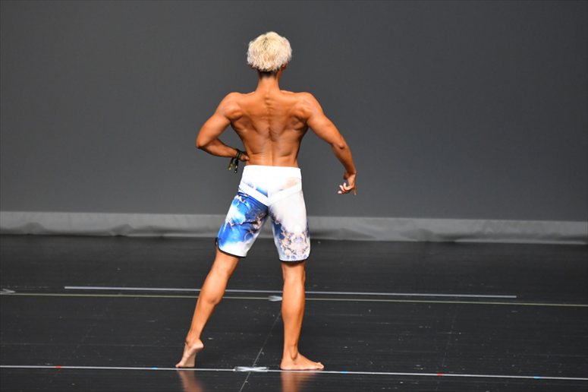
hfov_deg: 6.0
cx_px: 294
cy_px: 196
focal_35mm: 345
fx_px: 5632
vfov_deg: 4.0
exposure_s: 1/400
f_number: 5.6
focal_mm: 230
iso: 2800
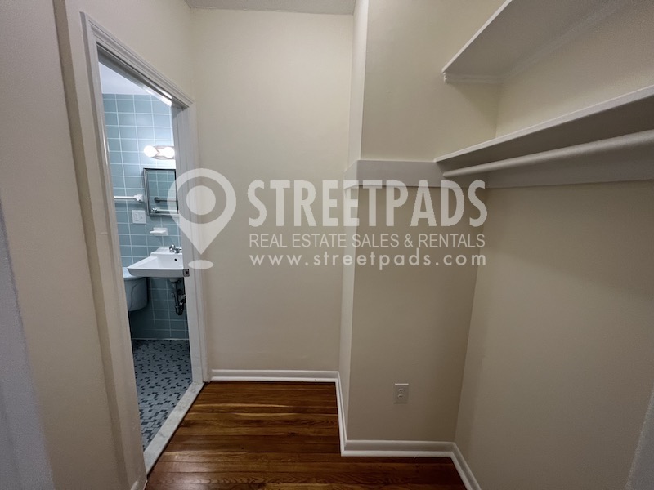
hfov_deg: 106.2
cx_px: 327
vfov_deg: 89.9
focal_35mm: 13
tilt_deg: -9.8
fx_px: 246
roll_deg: -1.7
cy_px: 245
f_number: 1.8
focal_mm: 1.57
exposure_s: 1/60
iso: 160
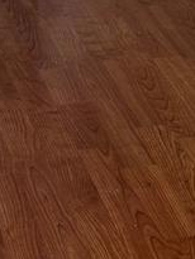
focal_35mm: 180
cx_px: 57
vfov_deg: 10.3
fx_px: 1351
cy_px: -224
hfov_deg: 8.3
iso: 64
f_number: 1.78
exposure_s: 1/120
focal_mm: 6.86
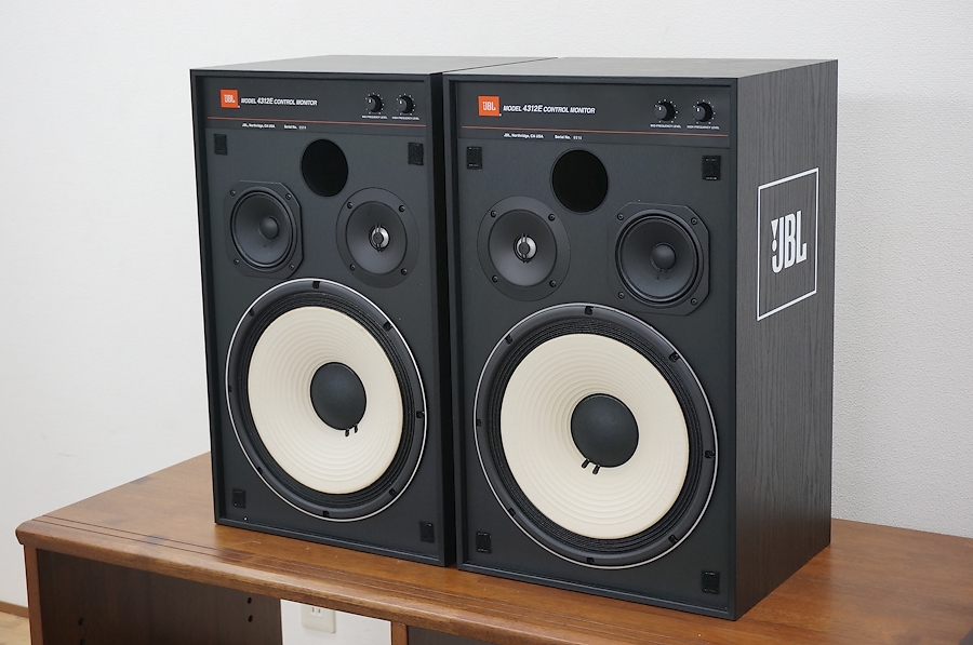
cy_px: 322
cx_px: 486
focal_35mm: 63
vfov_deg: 21.5
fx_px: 1700
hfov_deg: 31.9
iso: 400
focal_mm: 42
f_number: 5.6
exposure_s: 1/30
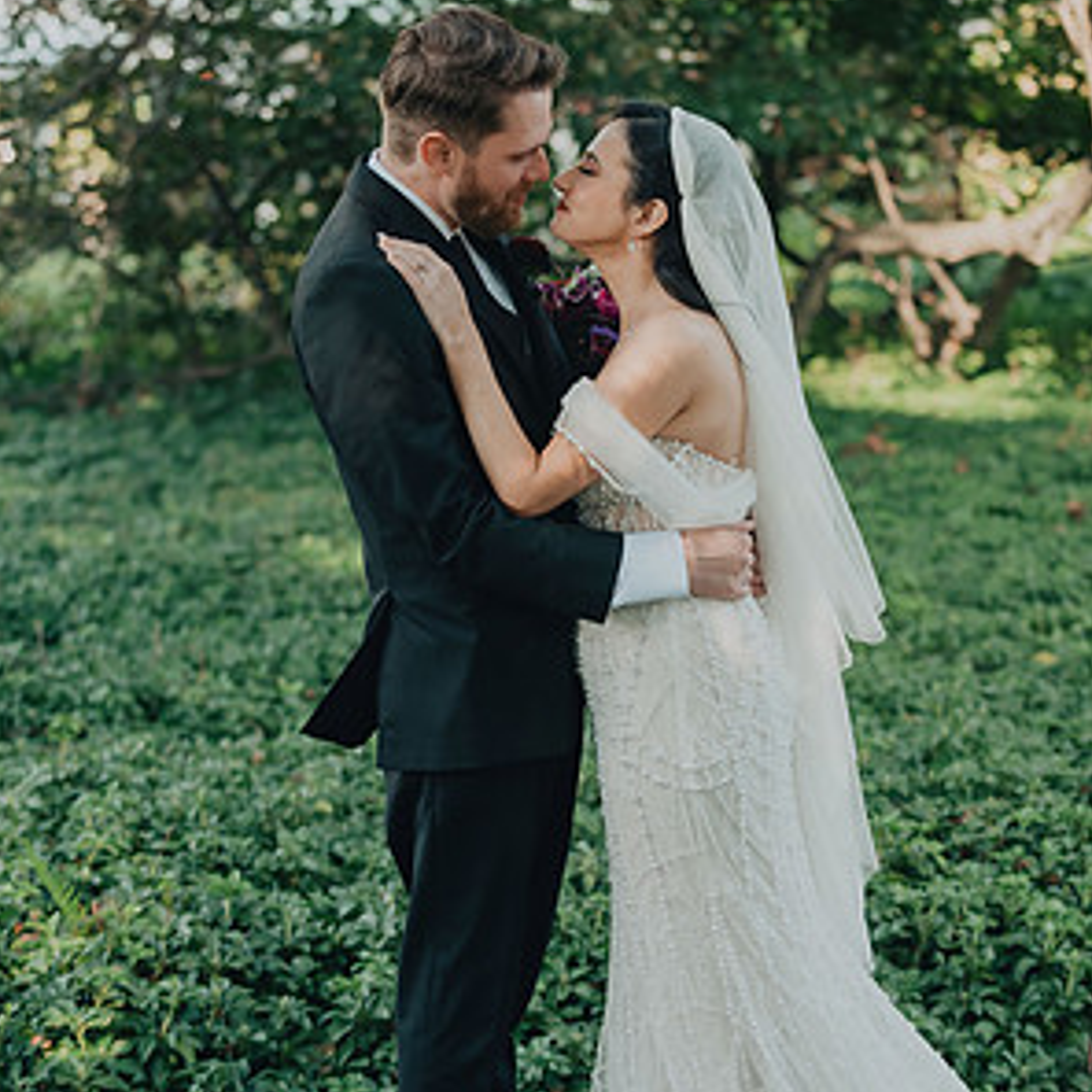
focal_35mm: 97
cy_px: 299
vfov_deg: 17.8
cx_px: 542
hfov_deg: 17.9
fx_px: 3462
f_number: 3.5
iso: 800
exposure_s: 1/640
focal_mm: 75
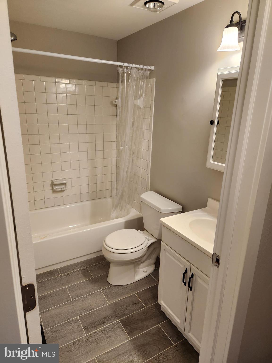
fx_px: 241
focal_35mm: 23
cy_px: 182
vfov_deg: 73.9
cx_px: 136
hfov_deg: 58.9
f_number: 1.8
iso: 125
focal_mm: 5.4
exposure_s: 1/120
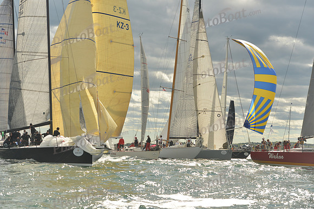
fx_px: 611
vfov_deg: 19.5
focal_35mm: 70
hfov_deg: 28.8
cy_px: 104
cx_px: 157
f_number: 6.3
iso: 400
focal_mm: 70
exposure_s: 1/640
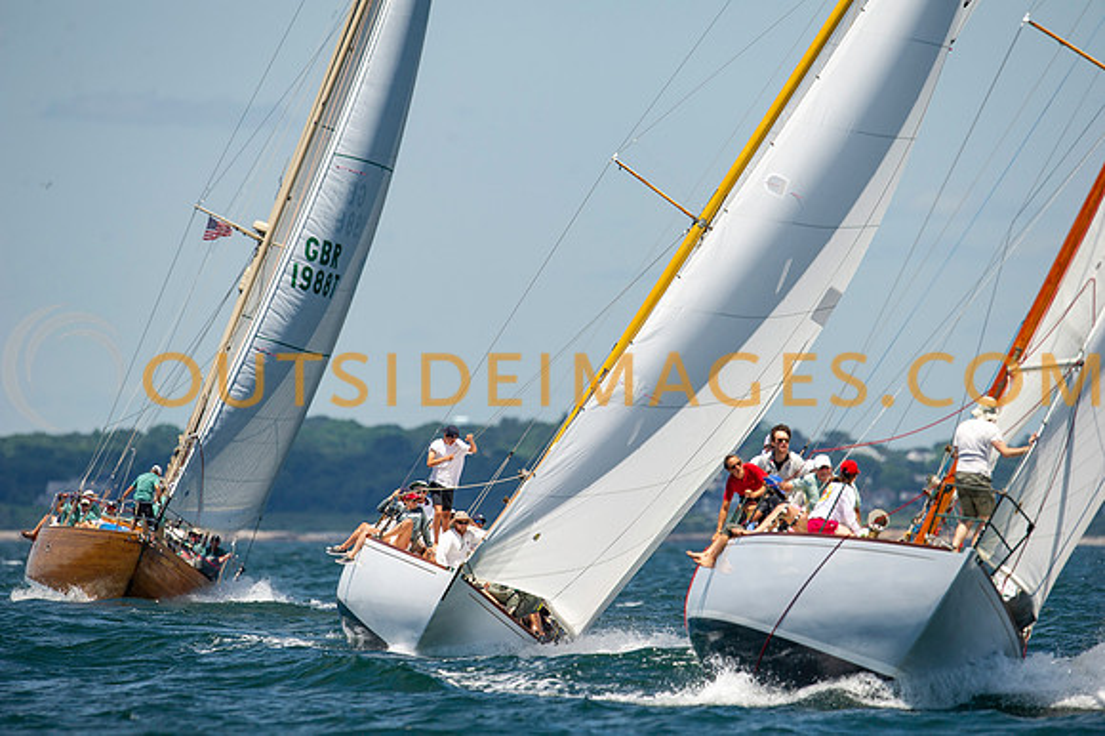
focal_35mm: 600
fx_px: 18405
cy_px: 368
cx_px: 552
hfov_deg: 3.4
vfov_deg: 2.3
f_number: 5.6
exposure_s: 1/2500
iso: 400
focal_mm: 600
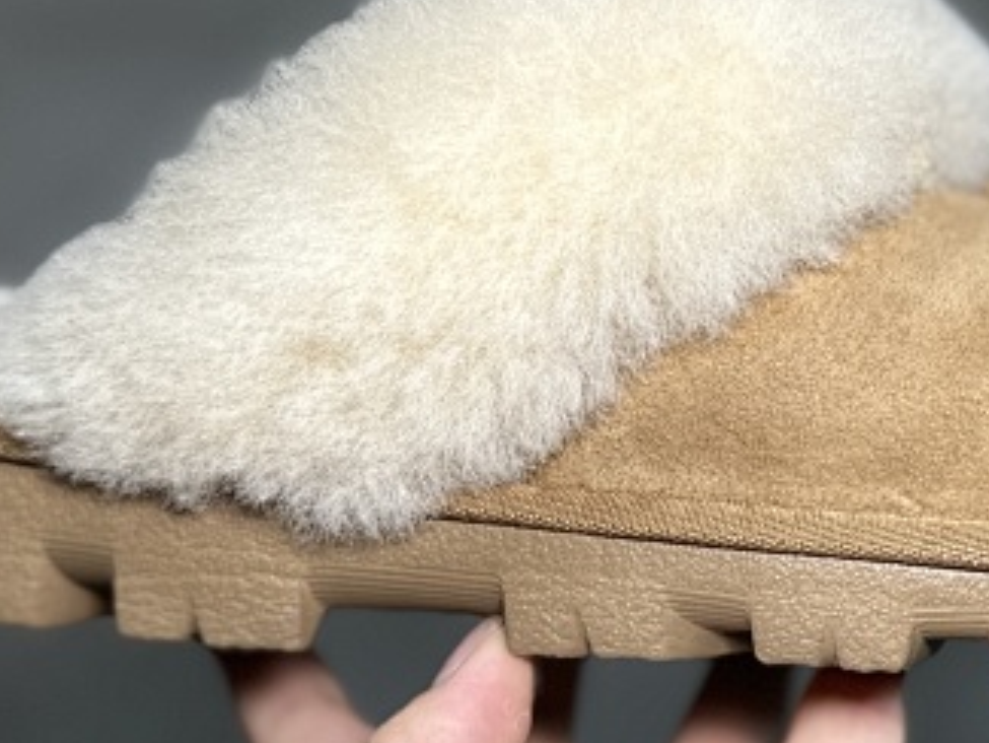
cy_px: 411
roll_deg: -1.4
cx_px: 669
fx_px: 1686
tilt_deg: -2.1
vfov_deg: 24.8
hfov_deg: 32.4
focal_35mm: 59
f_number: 1.78
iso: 125
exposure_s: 1/50
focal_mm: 6.86
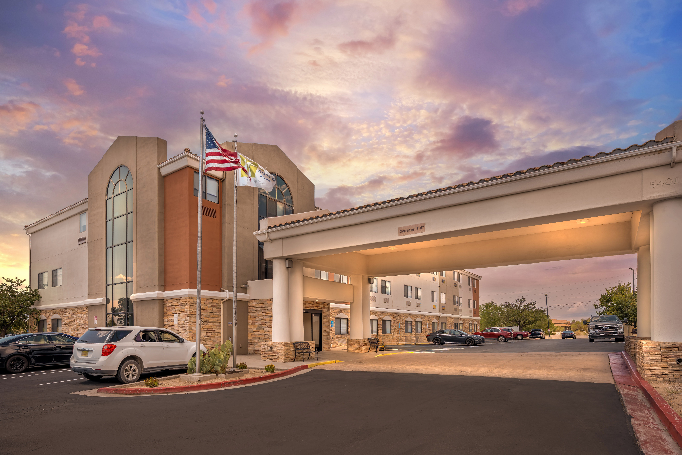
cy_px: 228
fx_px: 322
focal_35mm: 17
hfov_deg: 93.3
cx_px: 341
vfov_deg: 70.4
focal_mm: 17
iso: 100
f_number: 5.6
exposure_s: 1/250
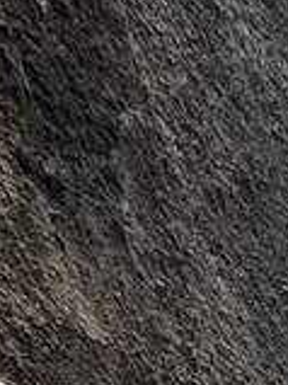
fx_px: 1055
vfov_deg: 11.7
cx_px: 917
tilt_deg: -12.7
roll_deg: -1.1
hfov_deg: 10.2
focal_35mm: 95
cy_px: 1136
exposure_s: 1/99
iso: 320
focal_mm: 2.22
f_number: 2.2
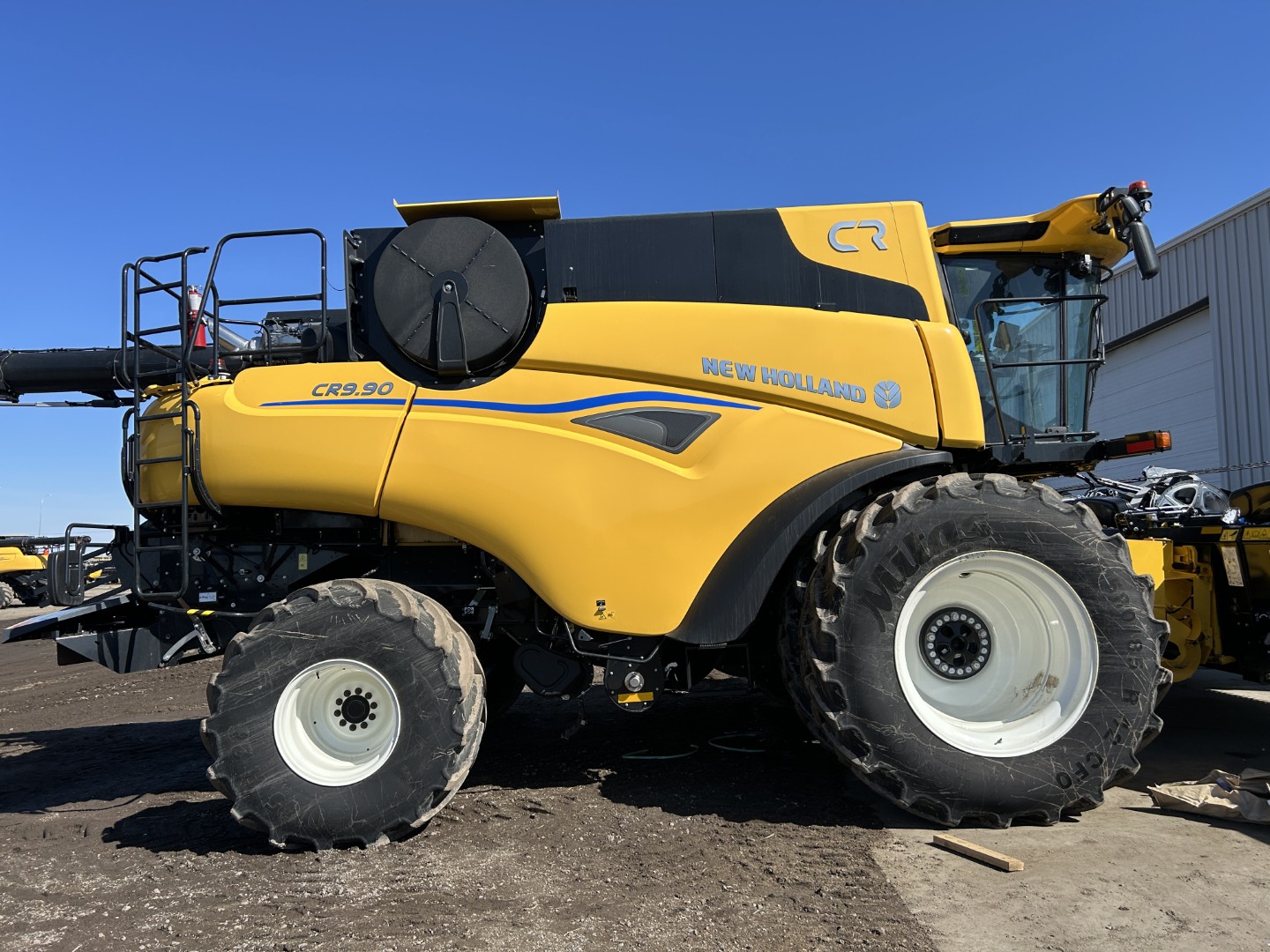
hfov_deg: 67.3
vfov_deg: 53.1
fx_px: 954
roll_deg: +0.0
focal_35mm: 26
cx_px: 635
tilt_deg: +5.6
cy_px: 476
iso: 50
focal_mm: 5.7
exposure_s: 1/4274
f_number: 1.5
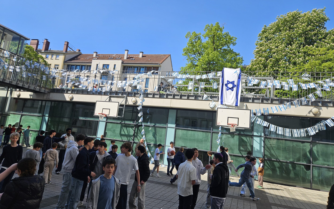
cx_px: 171
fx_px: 228
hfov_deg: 72.5
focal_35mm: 25
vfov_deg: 49.3
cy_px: 100
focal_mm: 5.4
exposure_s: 1/1279
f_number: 1.8
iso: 25
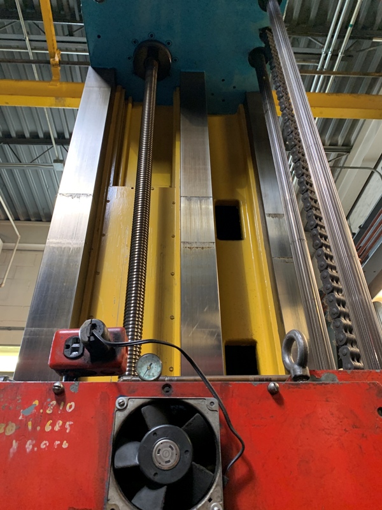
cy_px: 255
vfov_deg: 67.3
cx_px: 191
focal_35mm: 26
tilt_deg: +34.8
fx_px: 383
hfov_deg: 53.1
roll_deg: +1.2
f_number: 1.8
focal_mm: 4.25
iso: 320
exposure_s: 1/60
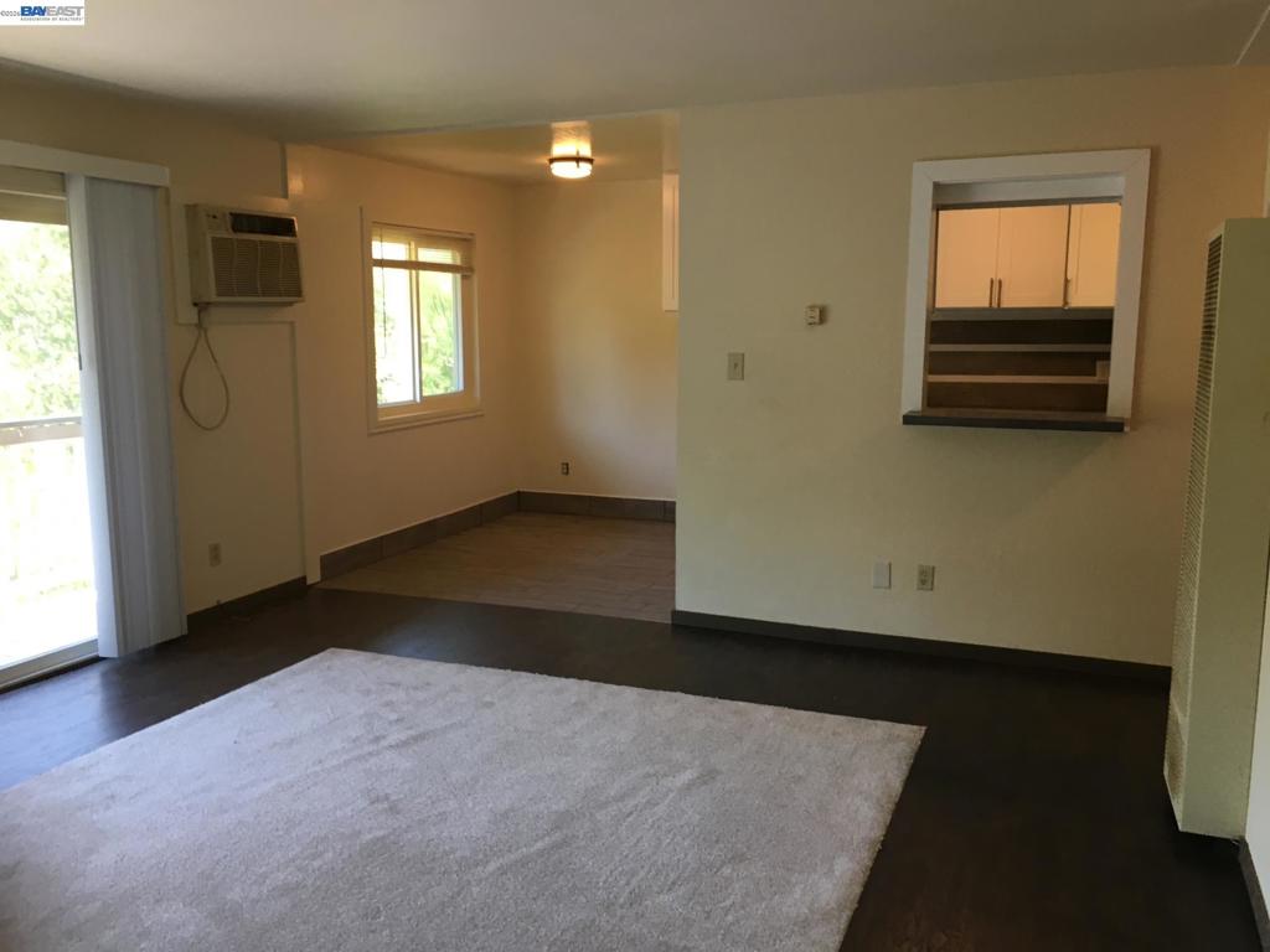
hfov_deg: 61.7
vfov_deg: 48.2
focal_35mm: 29
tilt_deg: -6.4
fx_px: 1064
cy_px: 476
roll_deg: +0.6
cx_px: 635
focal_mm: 4.15
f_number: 2.2
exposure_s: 1/30
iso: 32
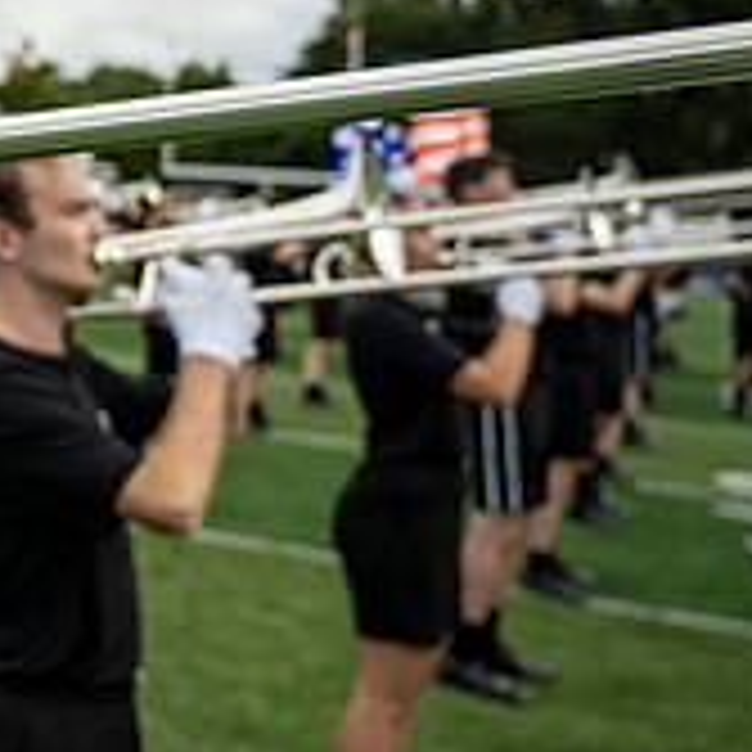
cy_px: 20
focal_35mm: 71
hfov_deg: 19.6
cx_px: -509
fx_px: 1745
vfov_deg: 23.4
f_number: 4
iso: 160
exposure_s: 1/800
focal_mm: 24
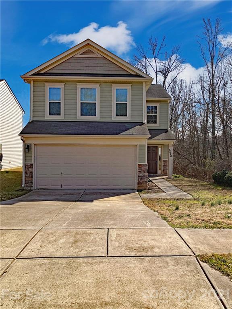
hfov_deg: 49.7
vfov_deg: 63.4
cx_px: 116
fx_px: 250
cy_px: 154
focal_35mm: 28
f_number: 1.8
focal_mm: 3.99
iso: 20
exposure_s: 1/2114
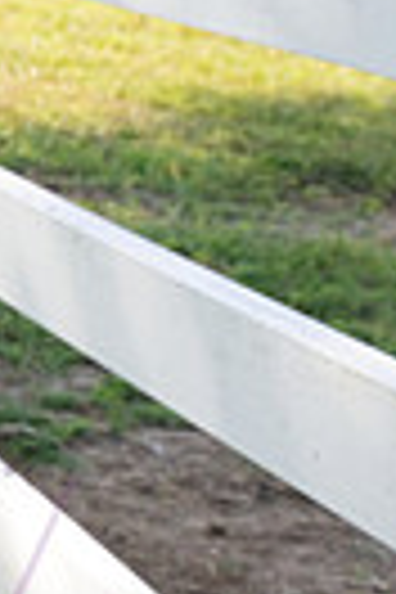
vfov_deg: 15.1
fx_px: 2244
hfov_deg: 8.4
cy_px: 198
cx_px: -824
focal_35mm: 136
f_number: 7.1
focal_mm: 31
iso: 400
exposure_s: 1/320
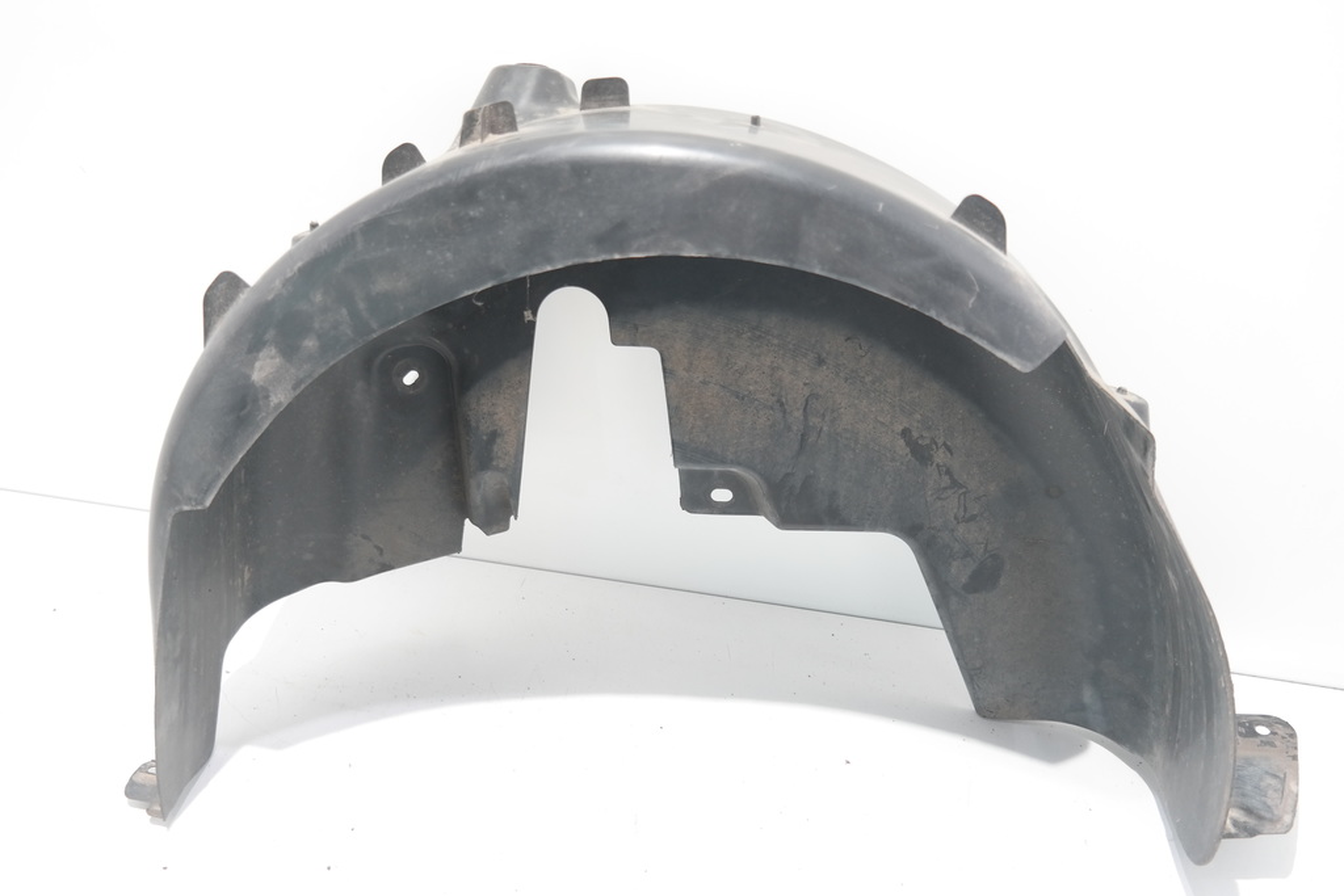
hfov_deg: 61.9
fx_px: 1120
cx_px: 672
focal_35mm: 30
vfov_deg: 43.6
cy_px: 448
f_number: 3.5
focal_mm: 20
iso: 400
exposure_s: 1/50
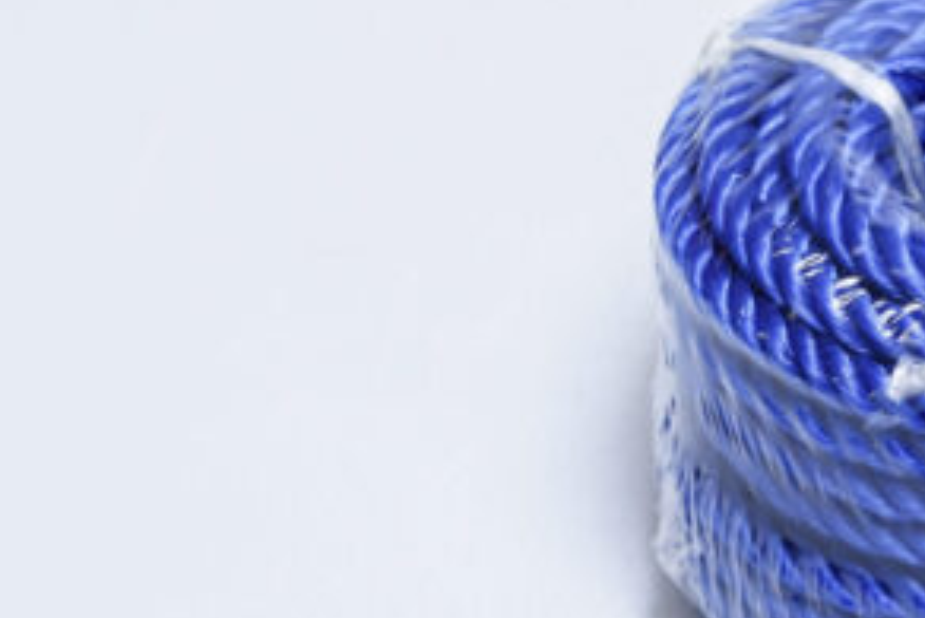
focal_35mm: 168
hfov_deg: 12.0
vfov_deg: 8.2
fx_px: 4319
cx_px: 995
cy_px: 345
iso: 3200
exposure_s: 1/200
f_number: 9
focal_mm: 70
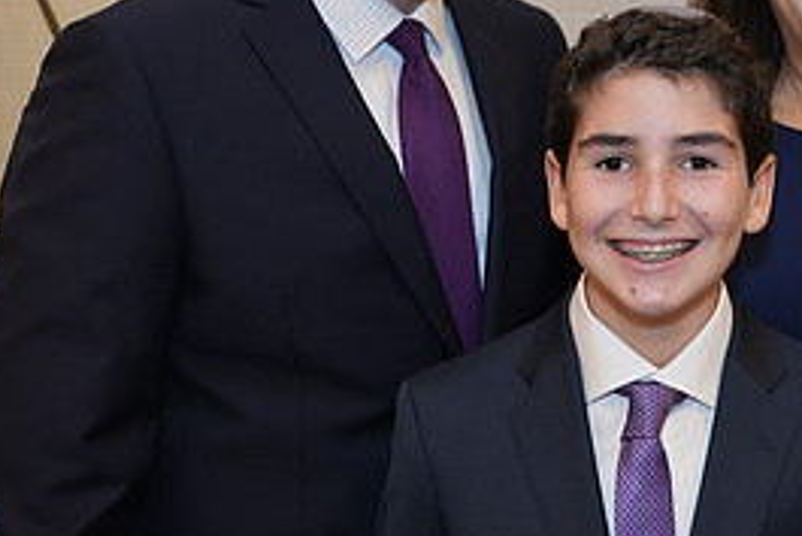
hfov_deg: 21.5
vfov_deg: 14.6
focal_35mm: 94
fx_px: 2095
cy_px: 192
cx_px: 566
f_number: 4
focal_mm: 43
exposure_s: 1/80
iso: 640
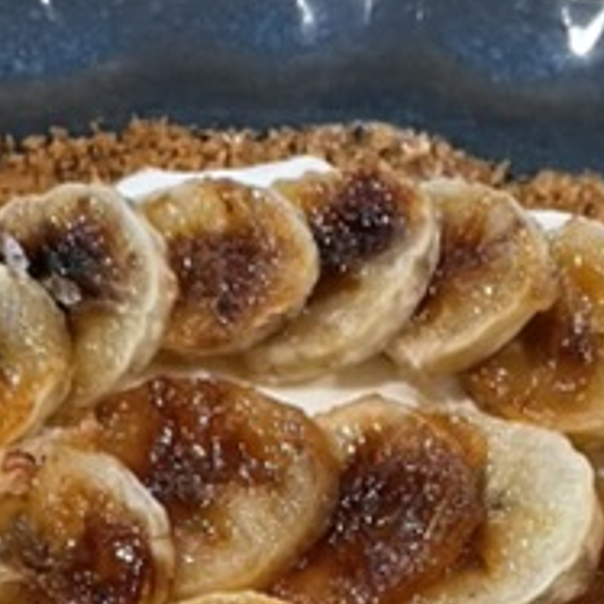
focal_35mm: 126
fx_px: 2487
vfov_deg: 13.0
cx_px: 304
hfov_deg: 13.8
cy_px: 933
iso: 125
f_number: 1.6
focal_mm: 4.2
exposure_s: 1/60
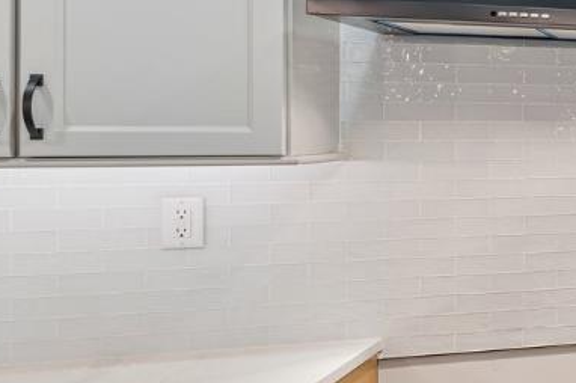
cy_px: 124
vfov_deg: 24.4
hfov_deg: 20.3
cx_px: 1110
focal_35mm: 55
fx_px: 879
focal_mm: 14
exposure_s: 1/15
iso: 200
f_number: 5.6
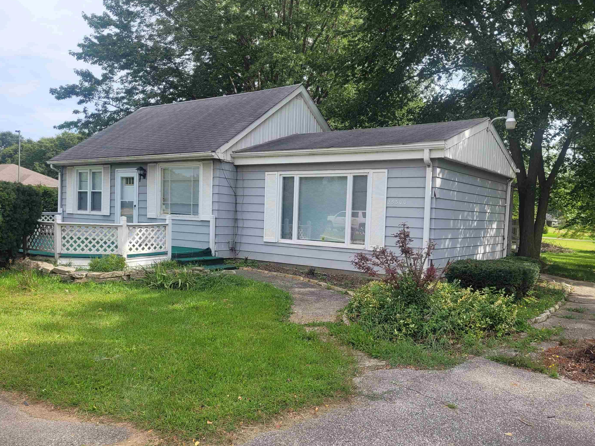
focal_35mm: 29
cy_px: 239
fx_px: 499
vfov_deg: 48.2
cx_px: 320
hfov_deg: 61.6
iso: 40
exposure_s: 1/1272
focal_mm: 5.4
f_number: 1.8
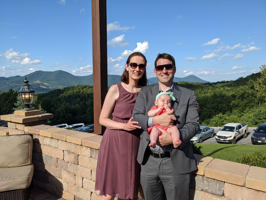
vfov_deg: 51.4
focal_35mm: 27
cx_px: 133
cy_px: 100
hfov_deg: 65.3
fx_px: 207
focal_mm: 4.38
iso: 55
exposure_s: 1/2933
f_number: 1.73
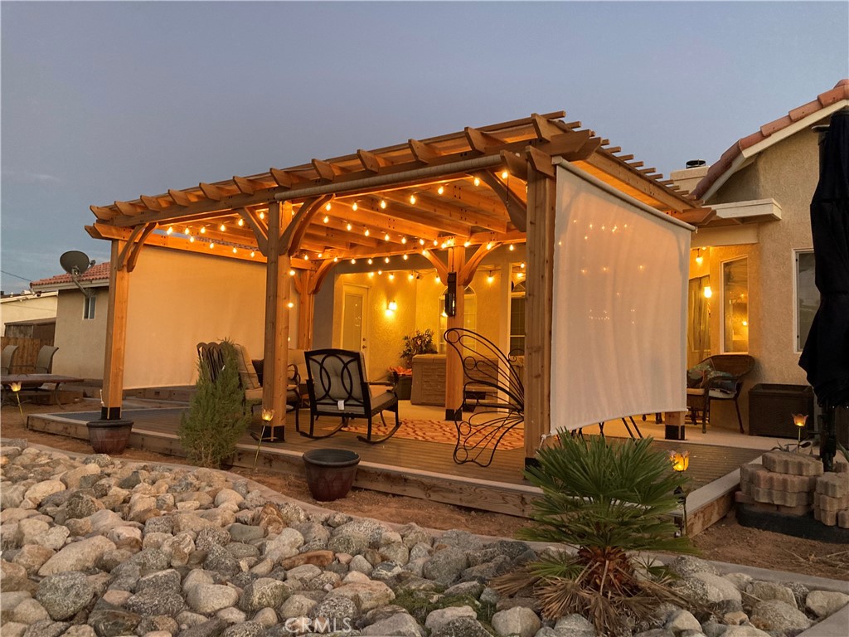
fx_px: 687
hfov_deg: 63.4
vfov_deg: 49.7
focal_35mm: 28
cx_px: 424
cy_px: 318
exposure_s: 1/30
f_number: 1.8
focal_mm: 3.99
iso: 400
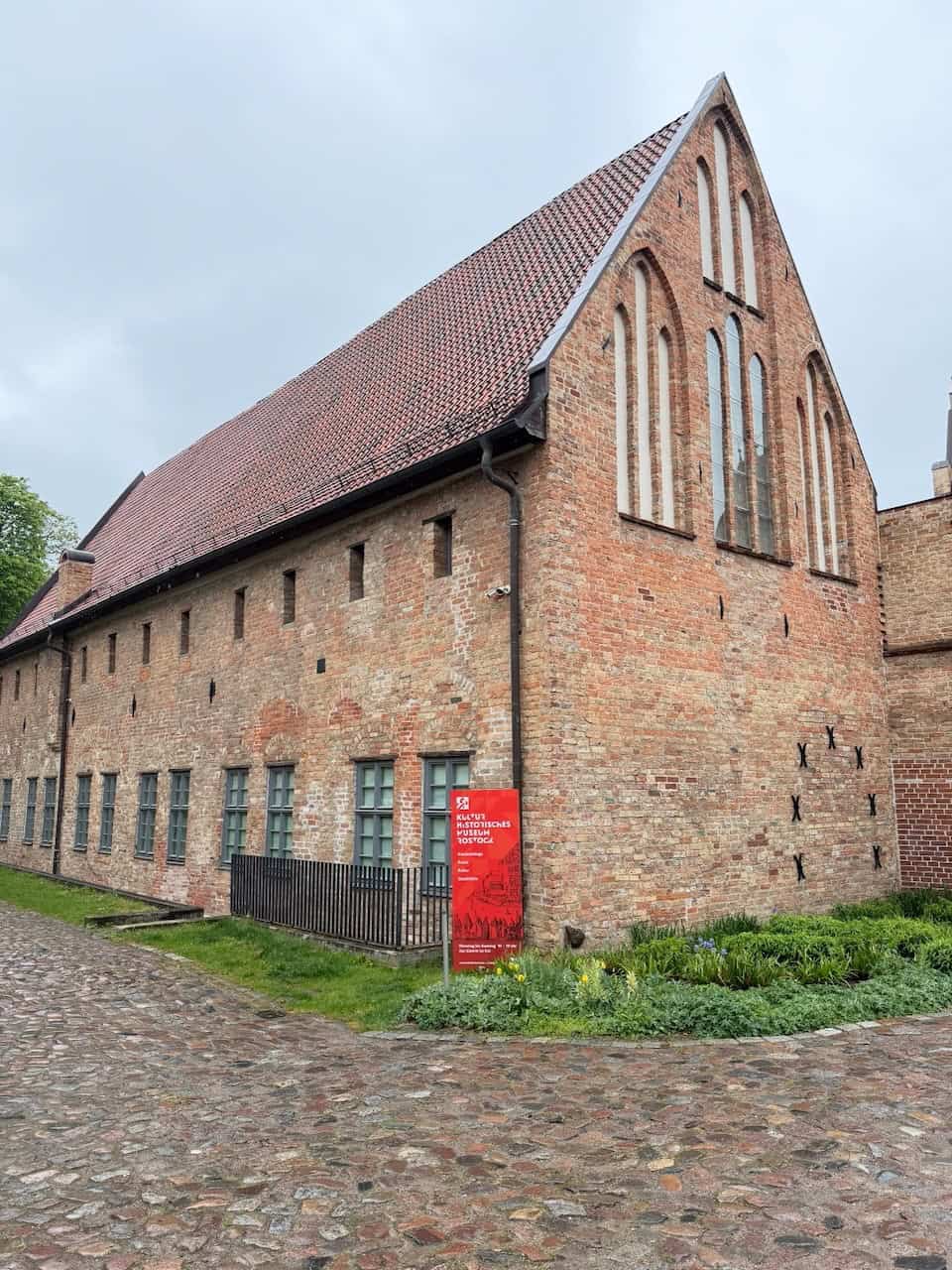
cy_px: 635
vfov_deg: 71.6
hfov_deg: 56.8
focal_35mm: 24
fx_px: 880
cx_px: 476
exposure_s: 1/1139
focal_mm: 6.8
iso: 100
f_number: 1.8
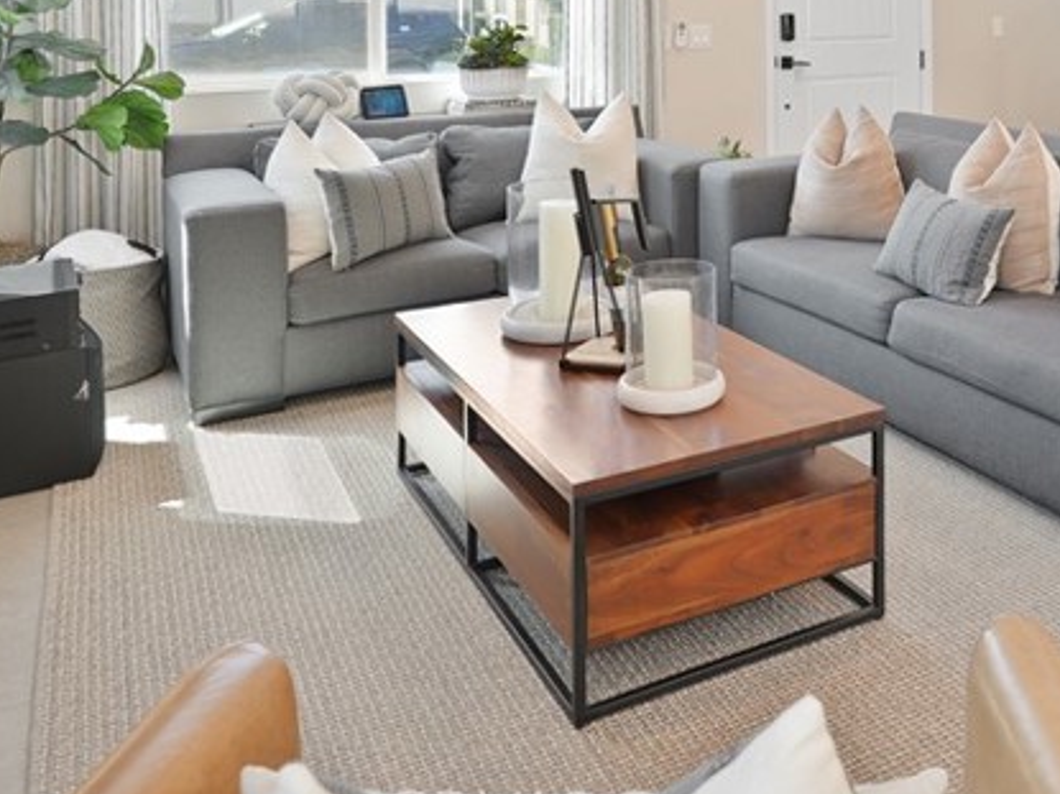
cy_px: -22
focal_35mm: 39
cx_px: 876
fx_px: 1200
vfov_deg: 33.2
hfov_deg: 44.9
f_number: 4
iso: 250
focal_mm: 16.5
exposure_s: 1/15
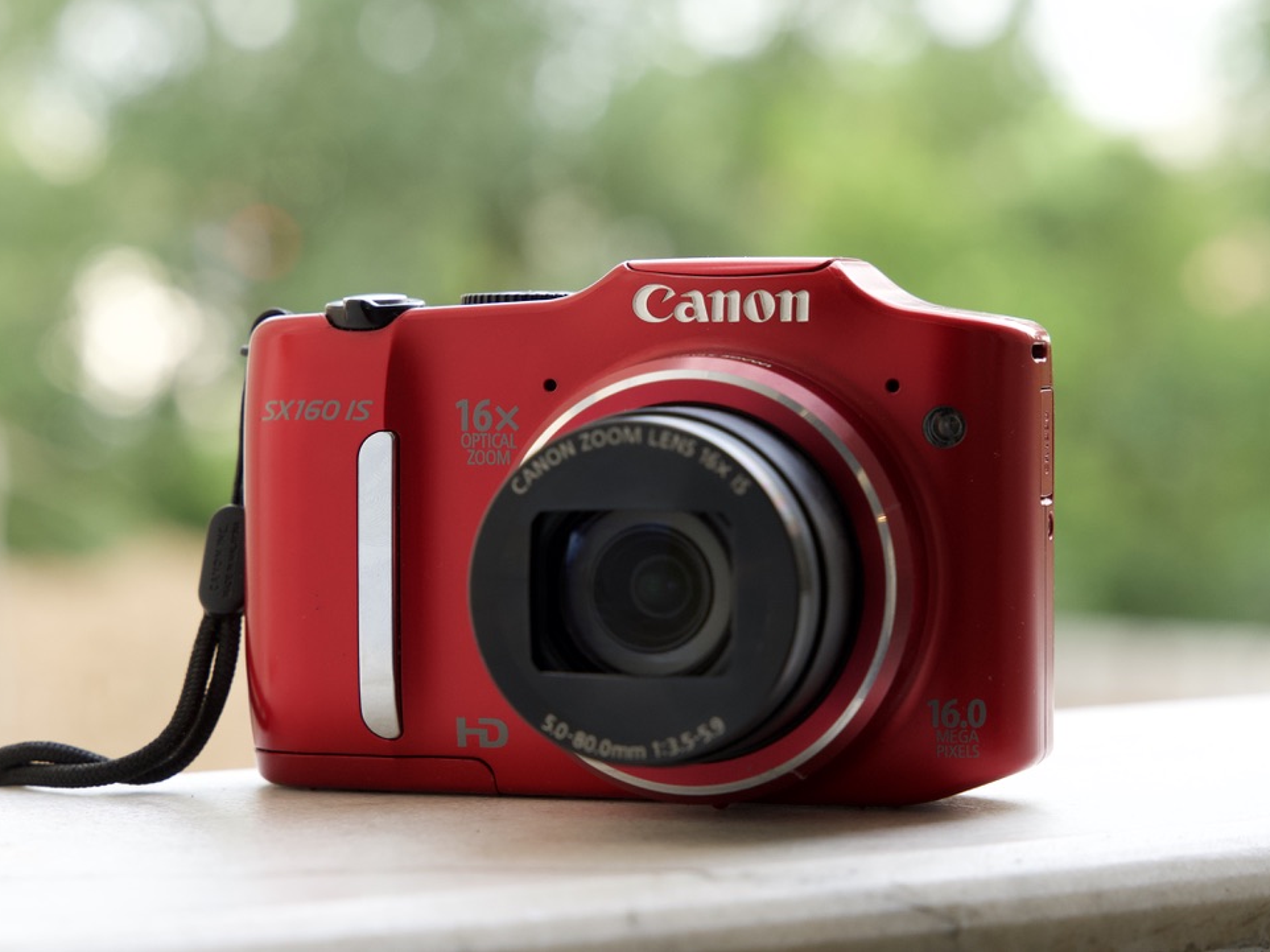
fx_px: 4181
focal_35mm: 114
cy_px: 475
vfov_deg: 13.0
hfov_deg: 17.3
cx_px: 665
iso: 800
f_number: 6.3
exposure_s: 1/125
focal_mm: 70
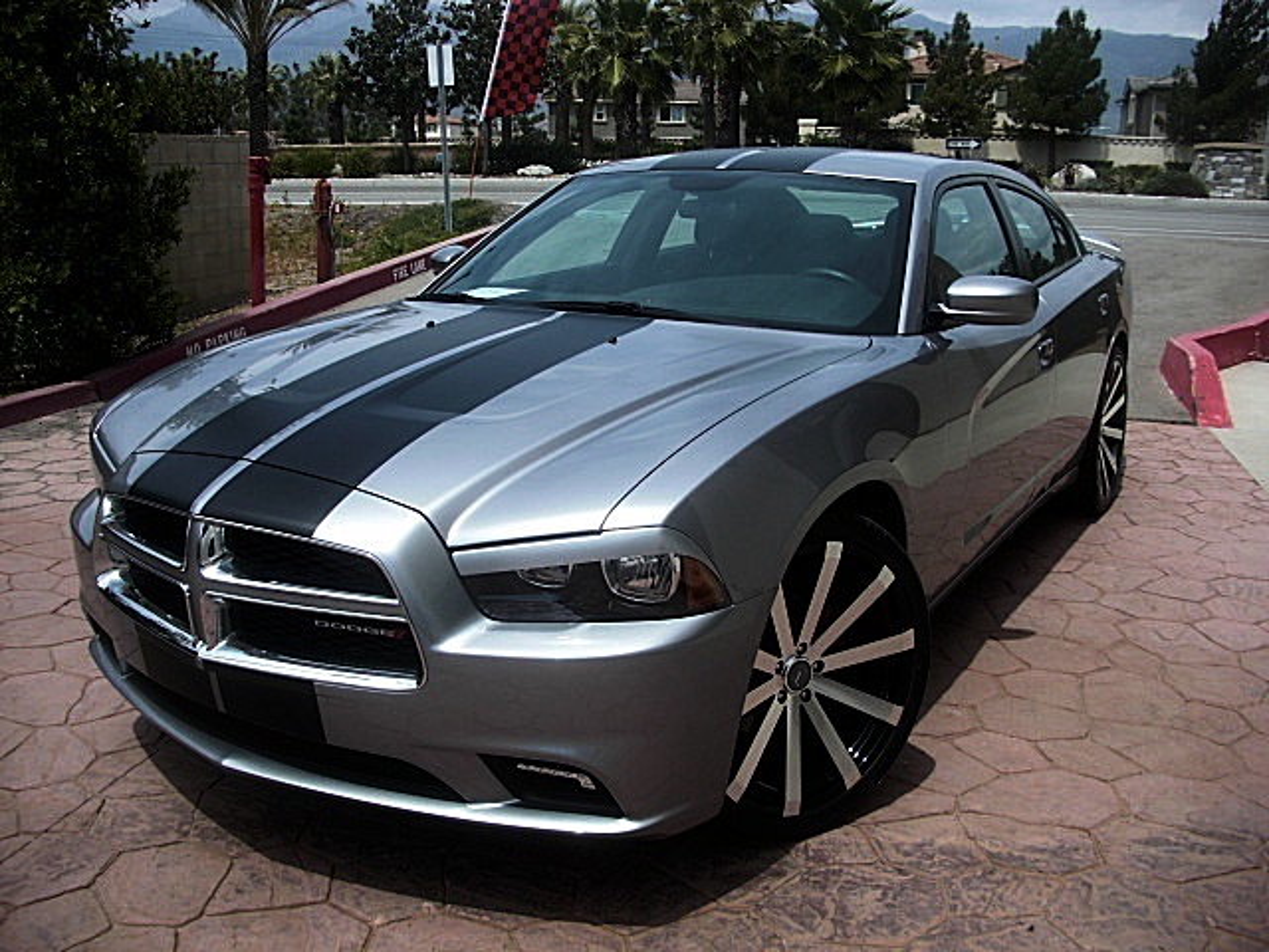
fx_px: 1320
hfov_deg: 51.4
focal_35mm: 36
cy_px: 476
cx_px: 634
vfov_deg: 39.7
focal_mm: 6.3
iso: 50
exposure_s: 1/1000
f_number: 2.8
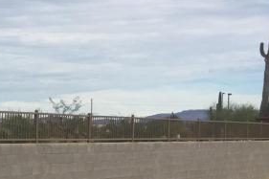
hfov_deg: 17.0
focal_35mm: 110
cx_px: -121
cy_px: 209
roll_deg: -1.3
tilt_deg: -5.3
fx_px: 821
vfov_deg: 12.2
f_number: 2.2
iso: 32
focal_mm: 4.15
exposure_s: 1/1883
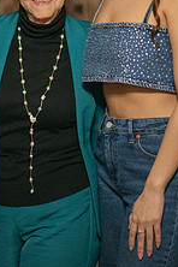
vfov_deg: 11.9
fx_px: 1276
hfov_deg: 8.0
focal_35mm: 172
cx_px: 27
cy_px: 31
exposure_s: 1/640
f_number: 1.4
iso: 6400
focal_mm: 85
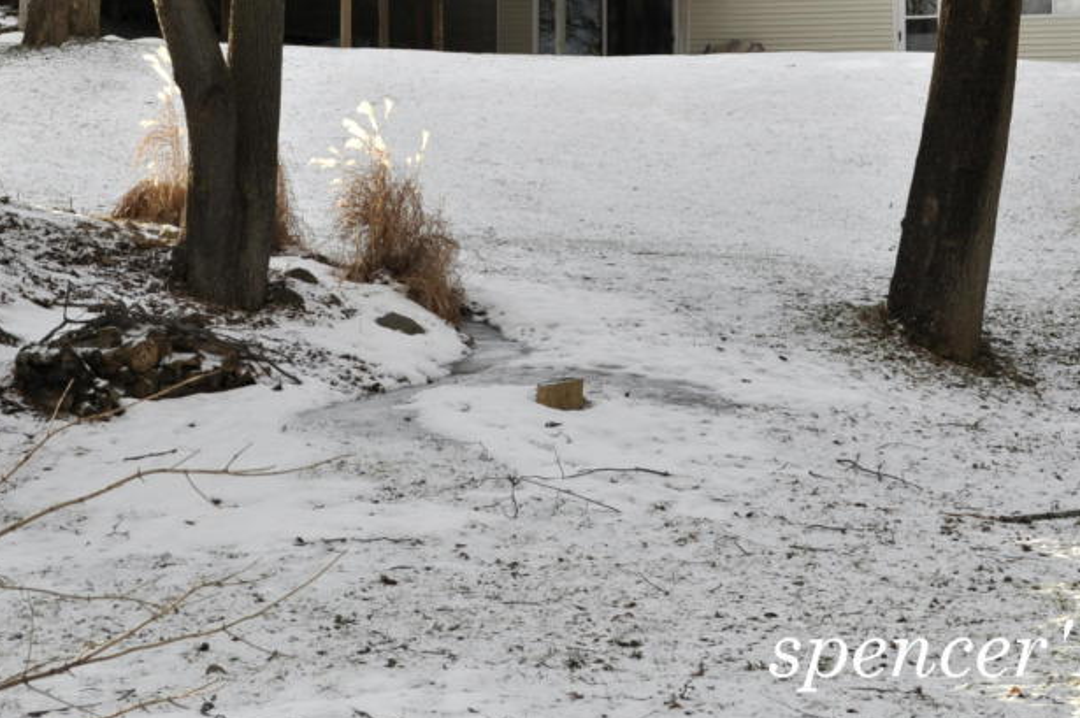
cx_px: 527
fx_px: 3717
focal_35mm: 124
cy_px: 67
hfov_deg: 16.5
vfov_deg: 11.0
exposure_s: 1/320
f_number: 9
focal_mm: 44
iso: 200
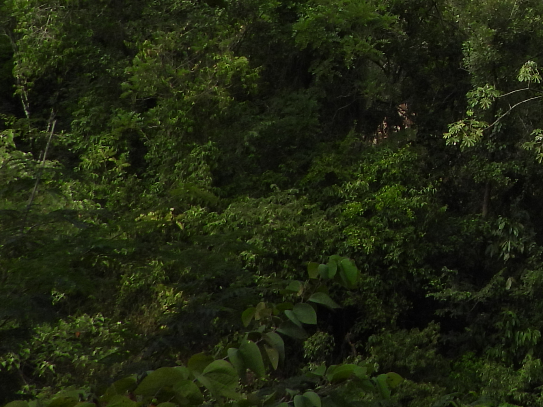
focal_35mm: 87
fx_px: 1365
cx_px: 836
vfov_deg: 16.0
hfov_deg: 19.4
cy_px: -147
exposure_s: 1/1250
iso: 100
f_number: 2.8
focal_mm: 4.7
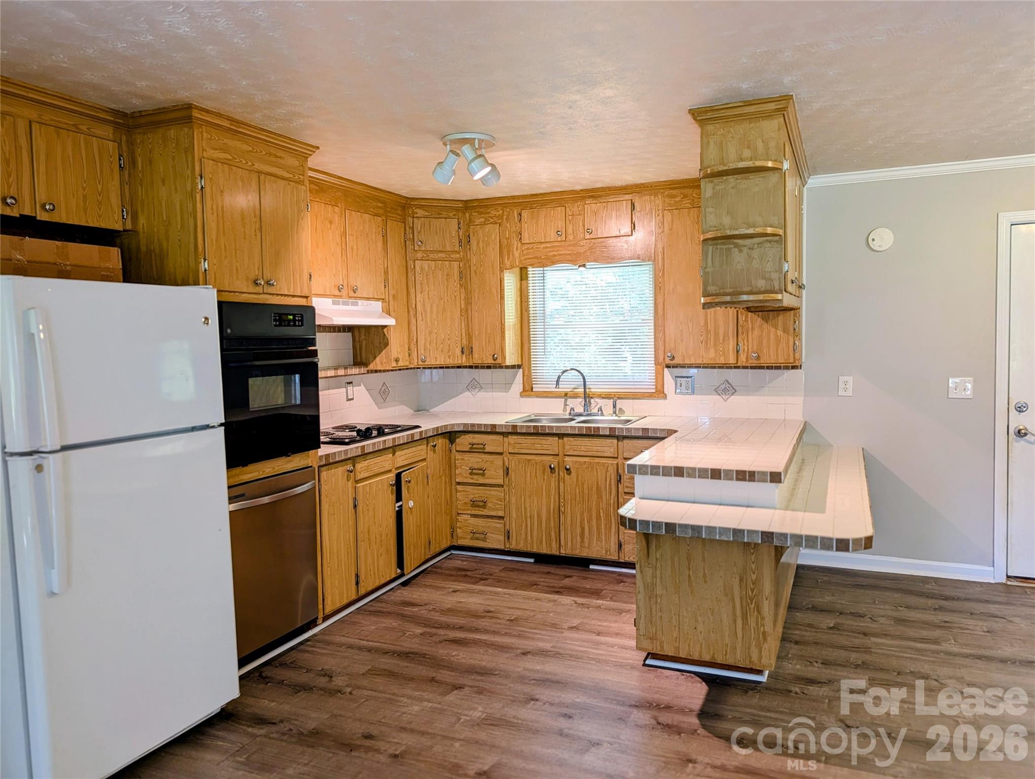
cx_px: 518
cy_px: 390
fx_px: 718
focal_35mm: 24
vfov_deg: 56.9
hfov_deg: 71.5
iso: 79
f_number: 1.68
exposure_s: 1/60
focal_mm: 6.9
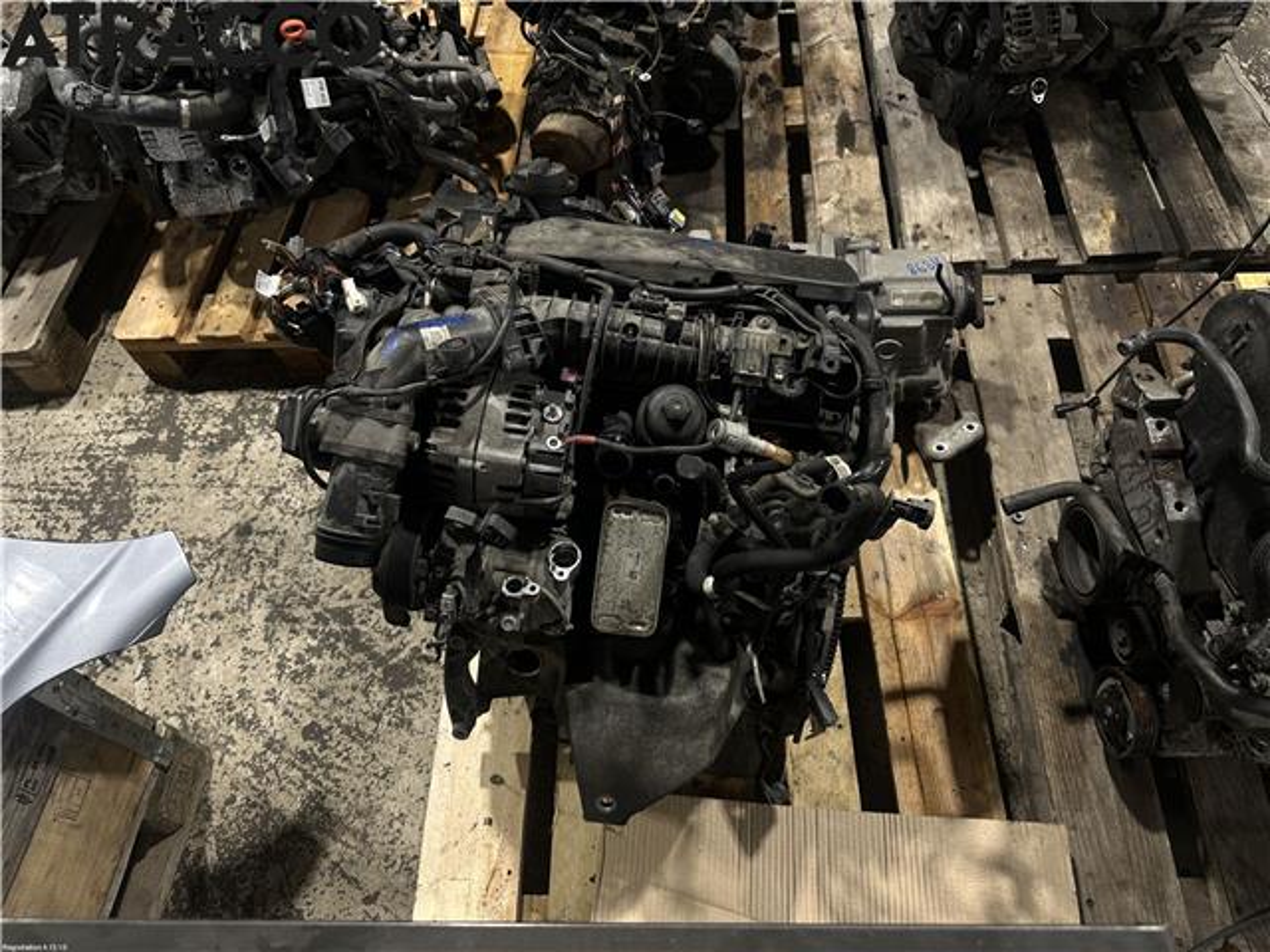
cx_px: 635
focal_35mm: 24
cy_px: 476
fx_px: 881
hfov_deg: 71.6
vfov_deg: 56.8
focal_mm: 6.86
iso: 125
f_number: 1.78
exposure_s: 1/100
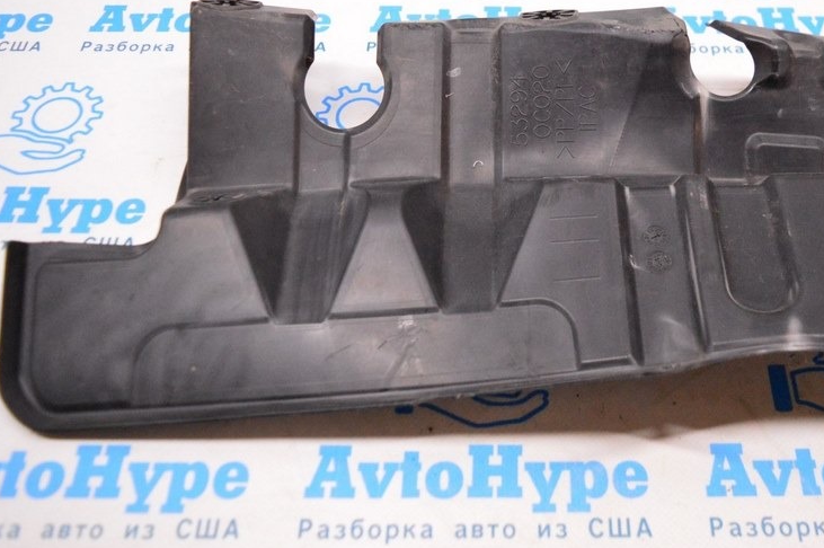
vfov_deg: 31.5
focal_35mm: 42
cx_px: 510
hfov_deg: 46.1
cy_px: 170
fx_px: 960
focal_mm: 20
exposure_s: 1/320
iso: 3200
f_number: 3.5
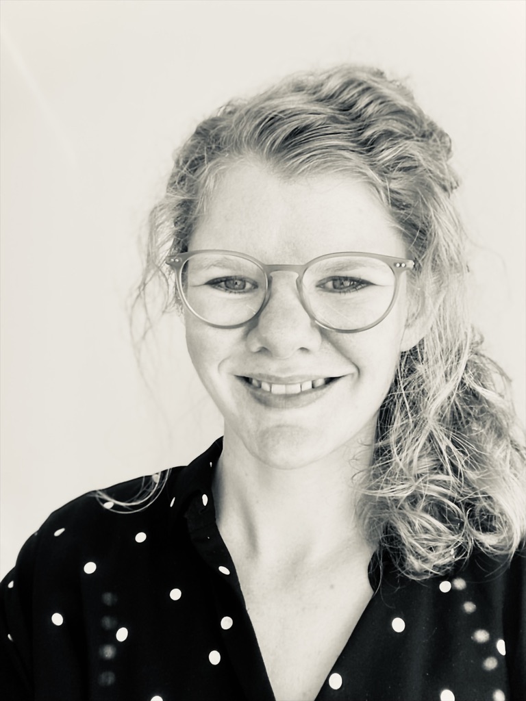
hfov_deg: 46.8
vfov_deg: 60.0
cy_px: 350
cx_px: 263
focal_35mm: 30
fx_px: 608
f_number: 2.2
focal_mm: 2.71
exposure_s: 1/84
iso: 100
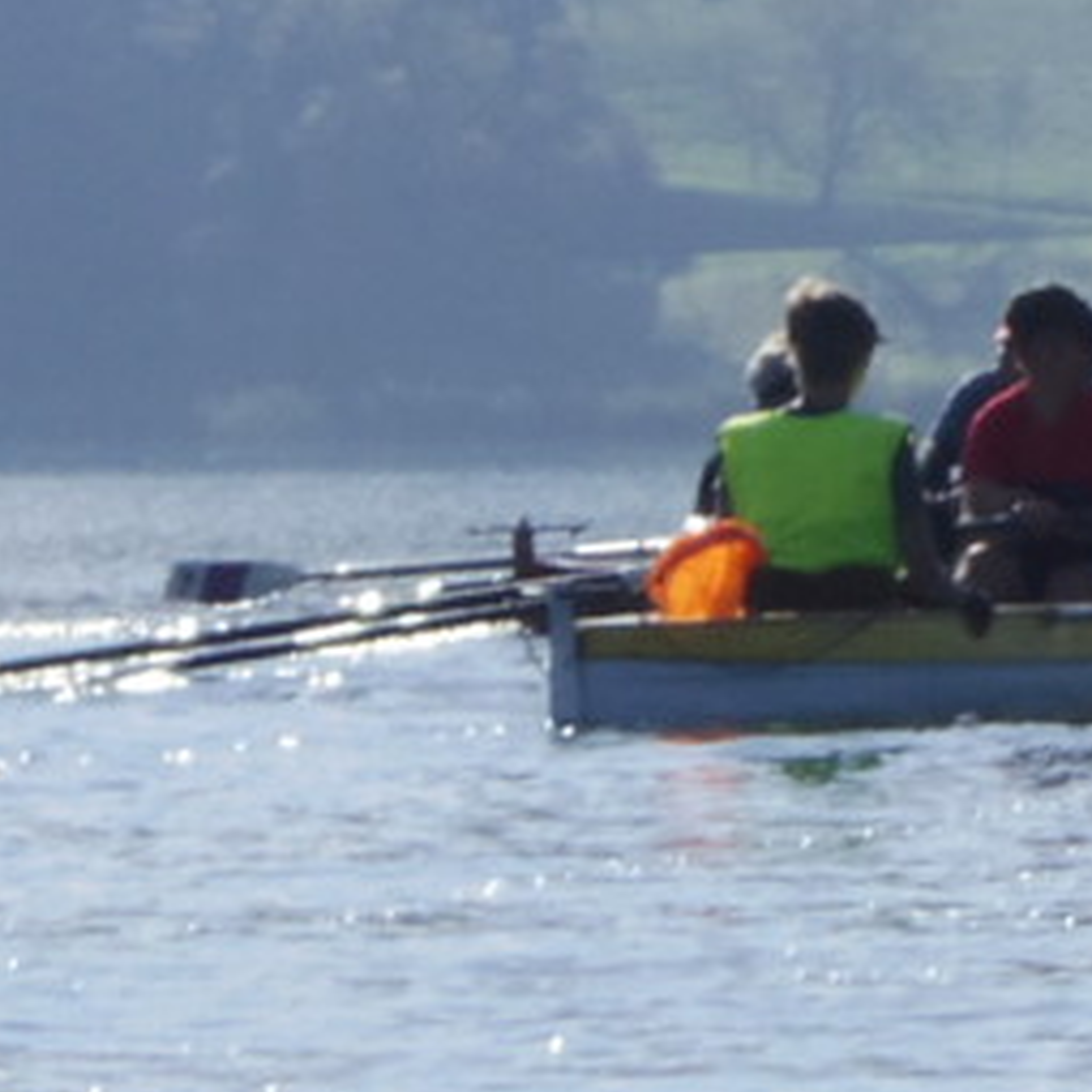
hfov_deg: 3.8
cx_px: 1730
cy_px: -351
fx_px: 16239
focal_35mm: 455
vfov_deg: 3.8
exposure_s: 1/1250
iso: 125
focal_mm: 14.7
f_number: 5
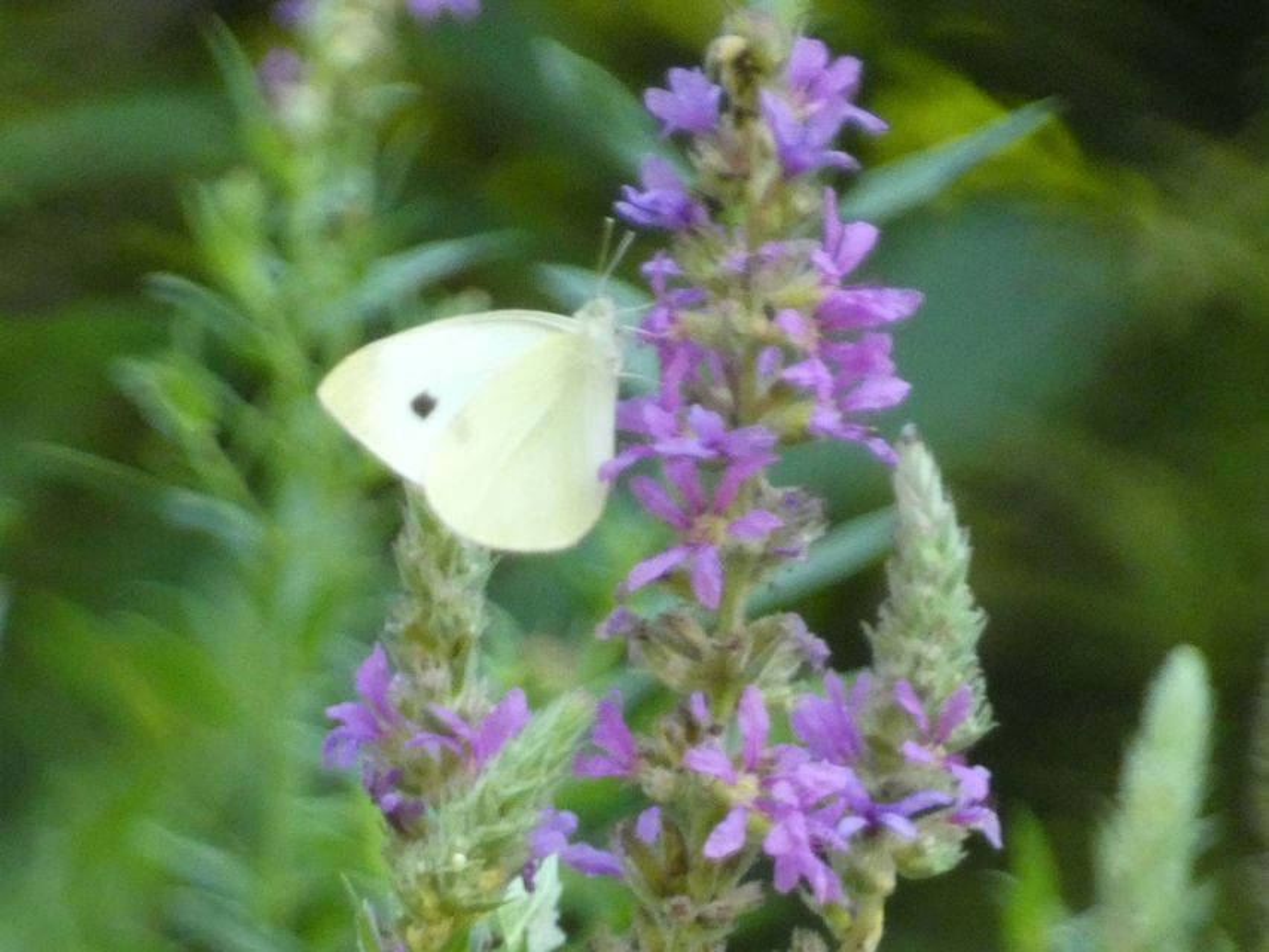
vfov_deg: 1.6
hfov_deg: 2.1
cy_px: 476
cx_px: 634
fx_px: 34721
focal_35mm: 947
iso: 1250
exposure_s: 1/125
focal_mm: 169.6
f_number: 5.6
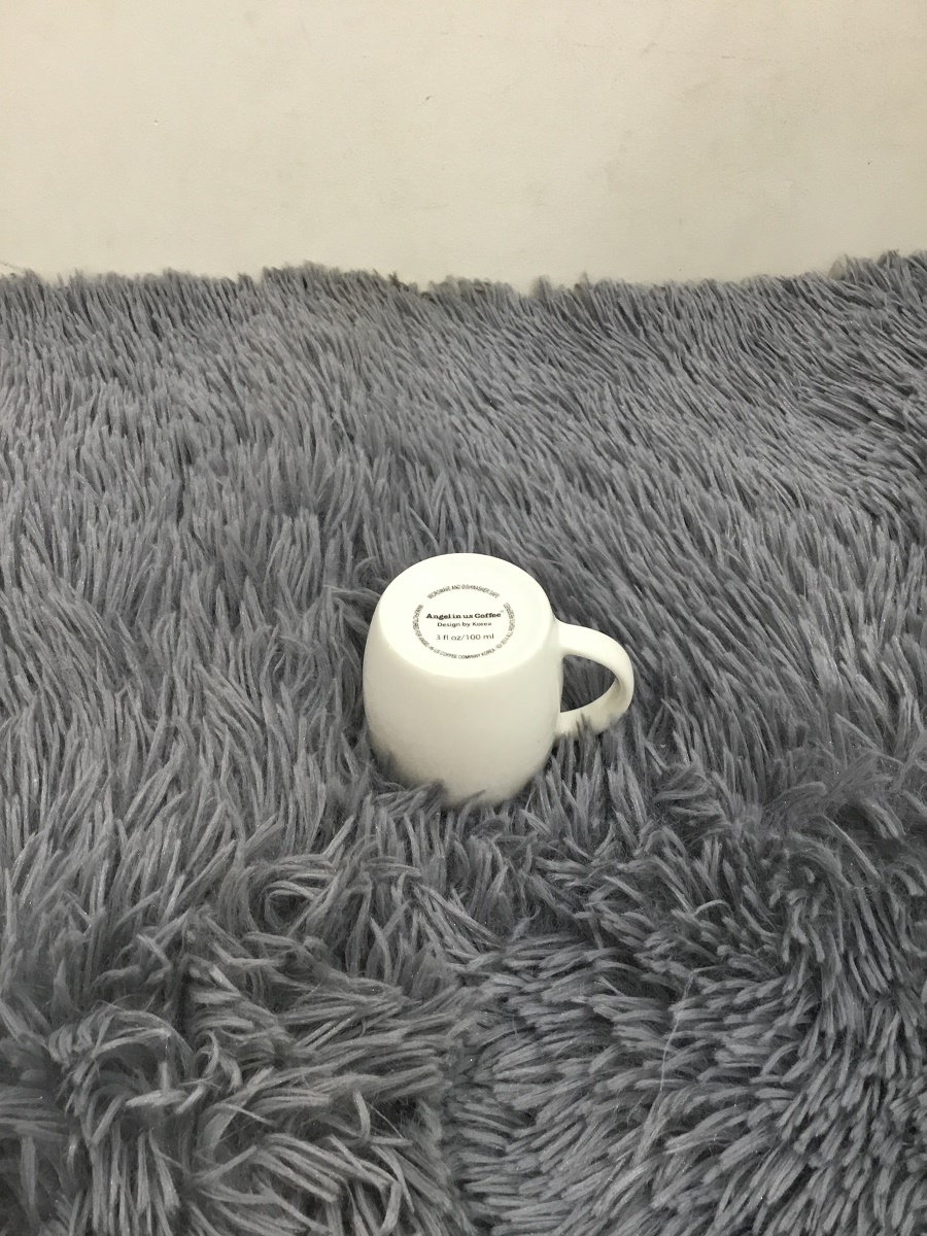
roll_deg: +1.0
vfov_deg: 58.4
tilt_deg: -44.5
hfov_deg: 45.4
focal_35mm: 31
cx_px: 464
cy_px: 618
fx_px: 1107
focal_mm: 3.3
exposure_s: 1/33
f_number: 2.4
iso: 100
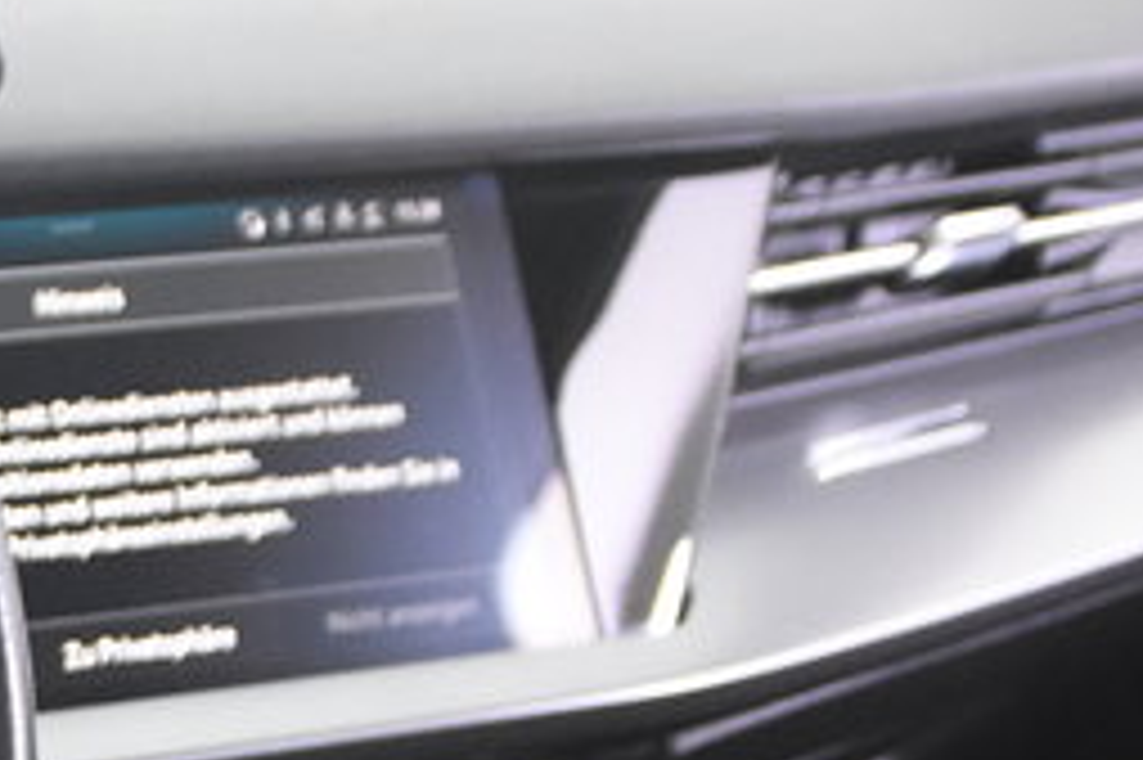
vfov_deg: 8.9
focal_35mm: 151
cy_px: 1055
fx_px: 4791
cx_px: -549
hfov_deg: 12.9
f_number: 2.8
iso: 2500
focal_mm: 20
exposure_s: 1/30
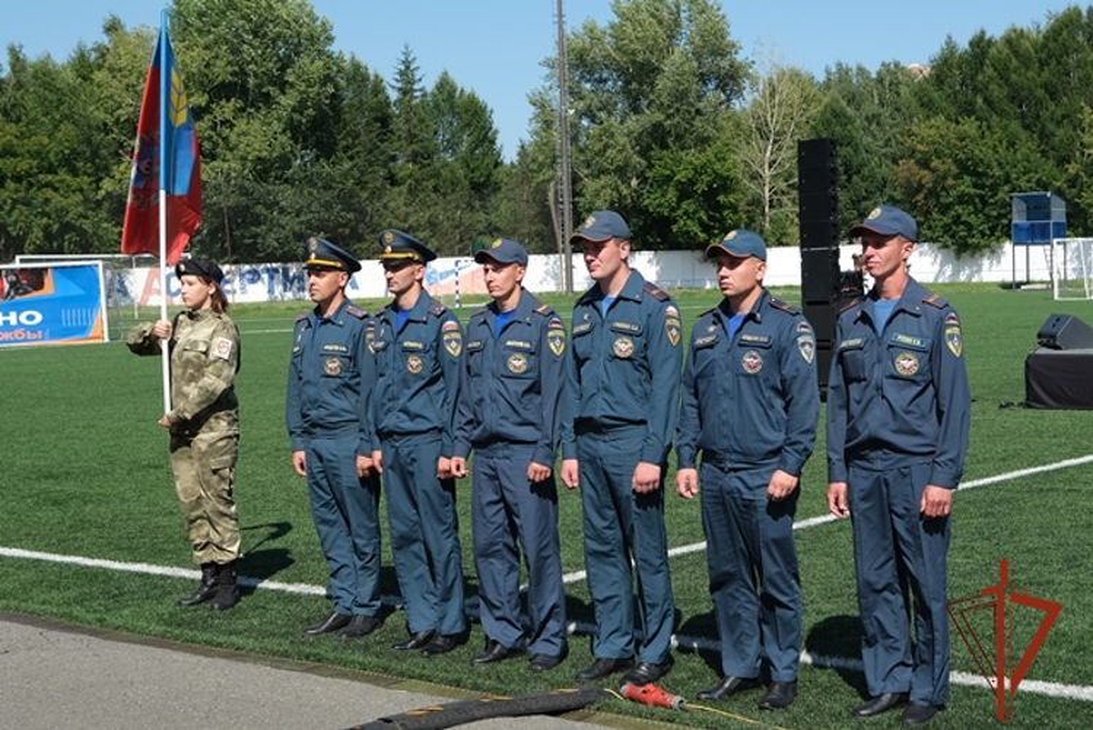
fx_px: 1184
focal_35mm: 39
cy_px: 365
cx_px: 546
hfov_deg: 49.5
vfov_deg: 34.2
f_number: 5.6
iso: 160
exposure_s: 1/680
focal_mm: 26
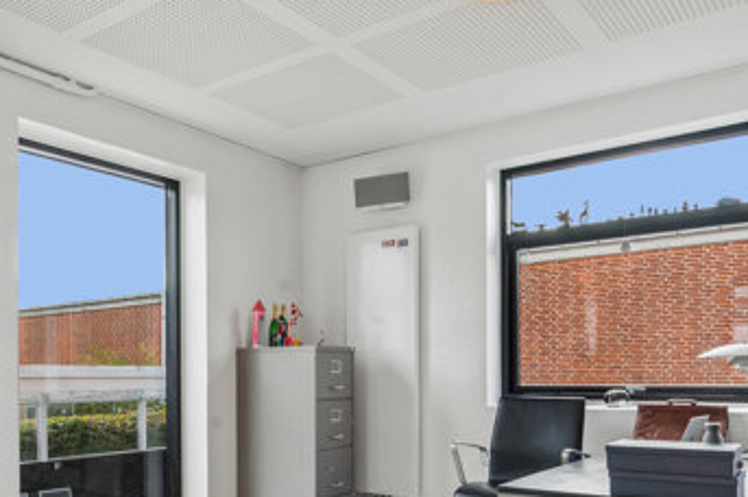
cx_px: 181
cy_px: 383
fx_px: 727
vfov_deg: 36.7
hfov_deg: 52.0
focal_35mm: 35
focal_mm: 15
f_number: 10
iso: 200
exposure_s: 1/20
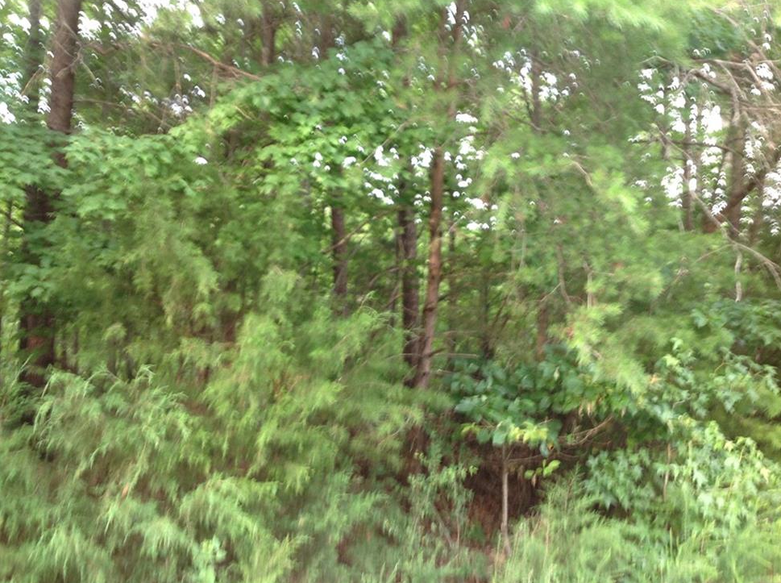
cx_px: 373
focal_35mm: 37
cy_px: 300
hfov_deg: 50.2
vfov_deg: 38.5
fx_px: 833
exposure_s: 1/15
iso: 50
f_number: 2.4
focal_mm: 4.28
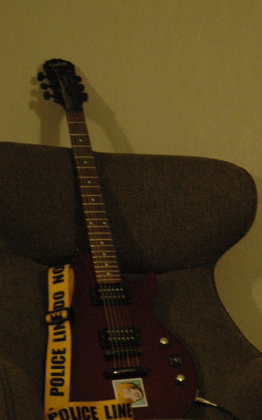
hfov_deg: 9.2
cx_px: 267
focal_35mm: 142
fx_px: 1624
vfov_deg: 14.7
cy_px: 329
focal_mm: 48
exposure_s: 1/5
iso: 1600
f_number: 4.5
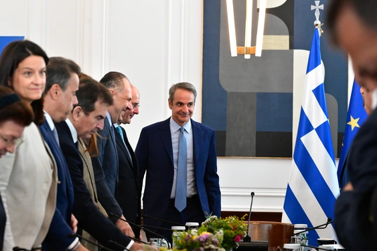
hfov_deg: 16.1
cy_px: 135
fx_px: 1330
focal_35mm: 127
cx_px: 188
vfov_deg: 10.8
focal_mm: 110
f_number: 5
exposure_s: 1/500
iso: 8000
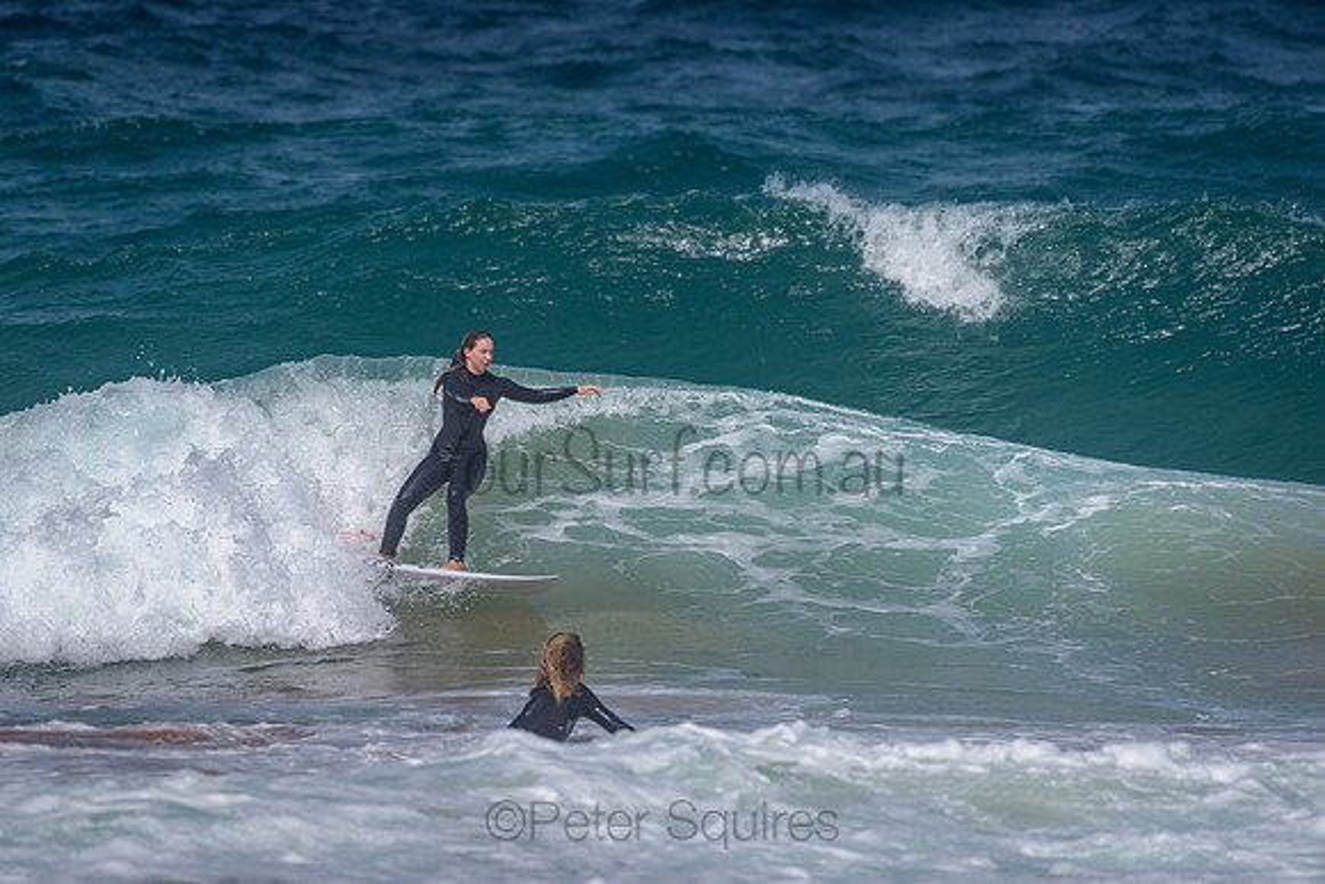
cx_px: 542
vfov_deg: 2.2
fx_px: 22579
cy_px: 379
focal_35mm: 613
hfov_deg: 3.4
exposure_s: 1/2000
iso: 80
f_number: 5.6
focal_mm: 500
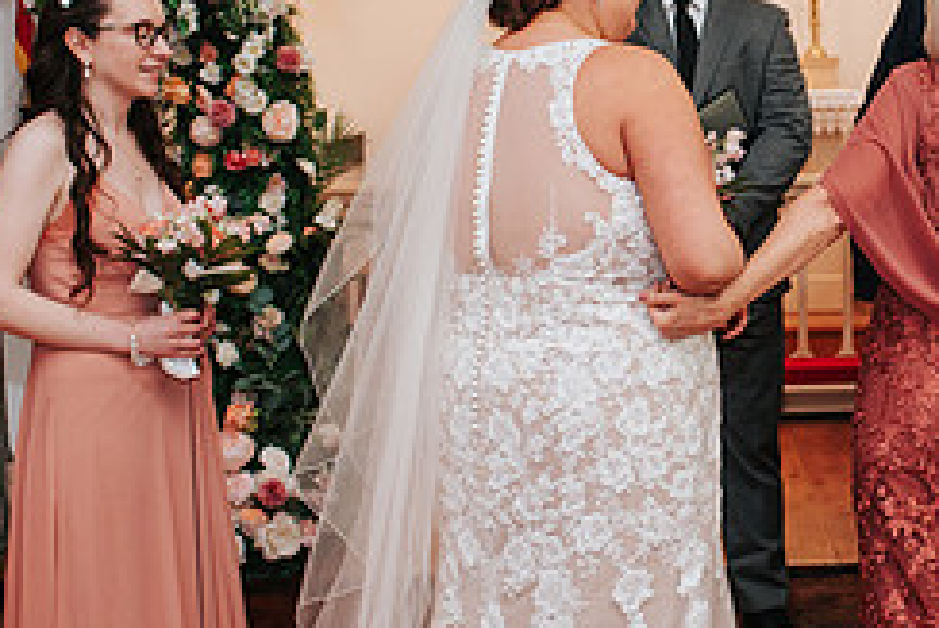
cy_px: 249
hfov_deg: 23.6
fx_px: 2192
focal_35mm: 84
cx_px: 816
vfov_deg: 16.3
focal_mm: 35
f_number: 2.8
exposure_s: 1/200
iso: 1000
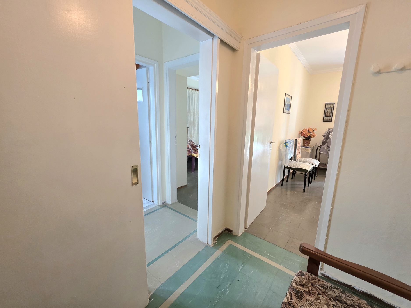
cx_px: 206
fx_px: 154
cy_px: 154
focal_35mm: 13
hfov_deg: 106.2
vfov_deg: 89.9
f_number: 1.9
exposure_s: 1/50.3
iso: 250
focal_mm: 2.2
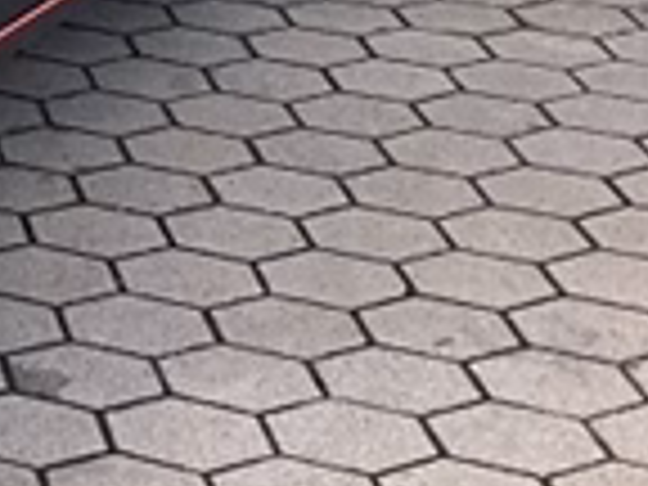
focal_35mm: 161
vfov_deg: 8.6
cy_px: -544
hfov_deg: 10.8
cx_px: -792
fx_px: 3014
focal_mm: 3
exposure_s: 1/181
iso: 20
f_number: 1.8
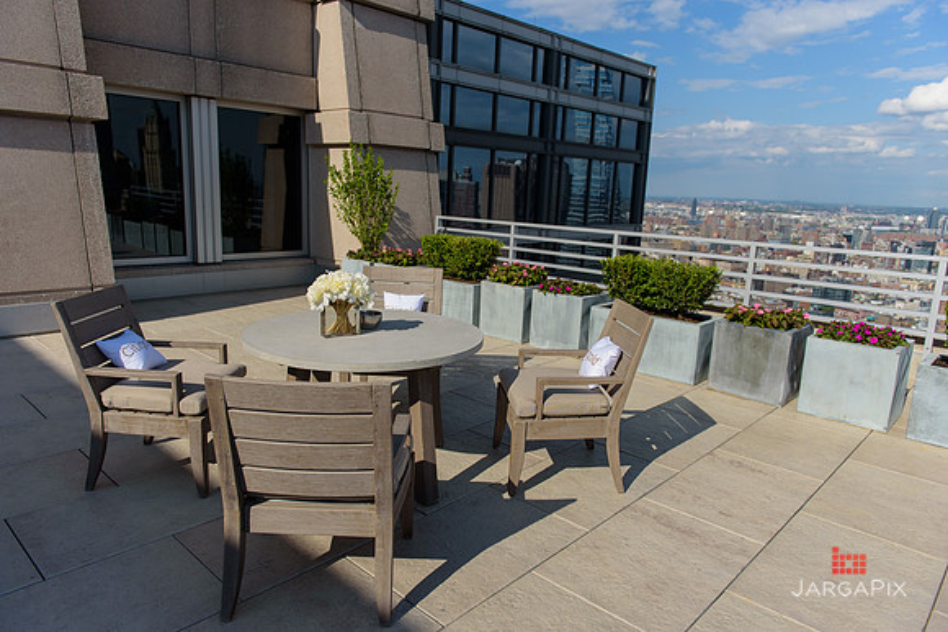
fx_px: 632
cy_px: 316
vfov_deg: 53.2
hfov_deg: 73.7
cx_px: 474
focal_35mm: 24
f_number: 3.2
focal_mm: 24
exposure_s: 1/4000
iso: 200
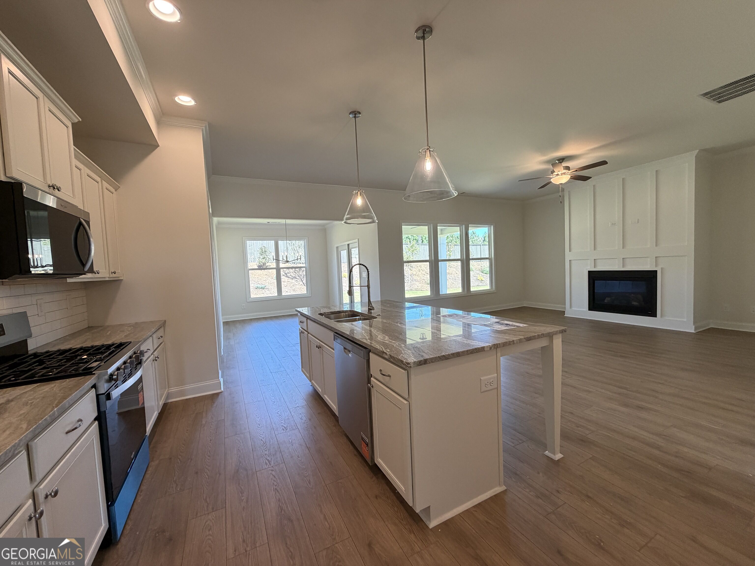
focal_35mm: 14
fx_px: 305
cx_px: 378
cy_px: 283
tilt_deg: -3.6
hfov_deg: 102.1
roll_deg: +2.2
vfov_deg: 85.7
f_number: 2.2
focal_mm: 2.22
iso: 200
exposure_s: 1/120
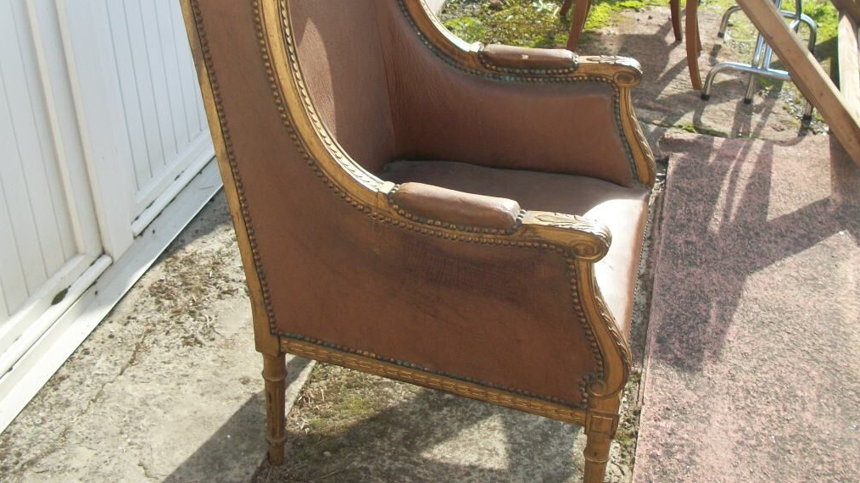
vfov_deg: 26.9
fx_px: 1003
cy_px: 164
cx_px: 463
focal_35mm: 44
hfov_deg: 46.4
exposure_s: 1/60
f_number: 8.8
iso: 80
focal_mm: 5.7
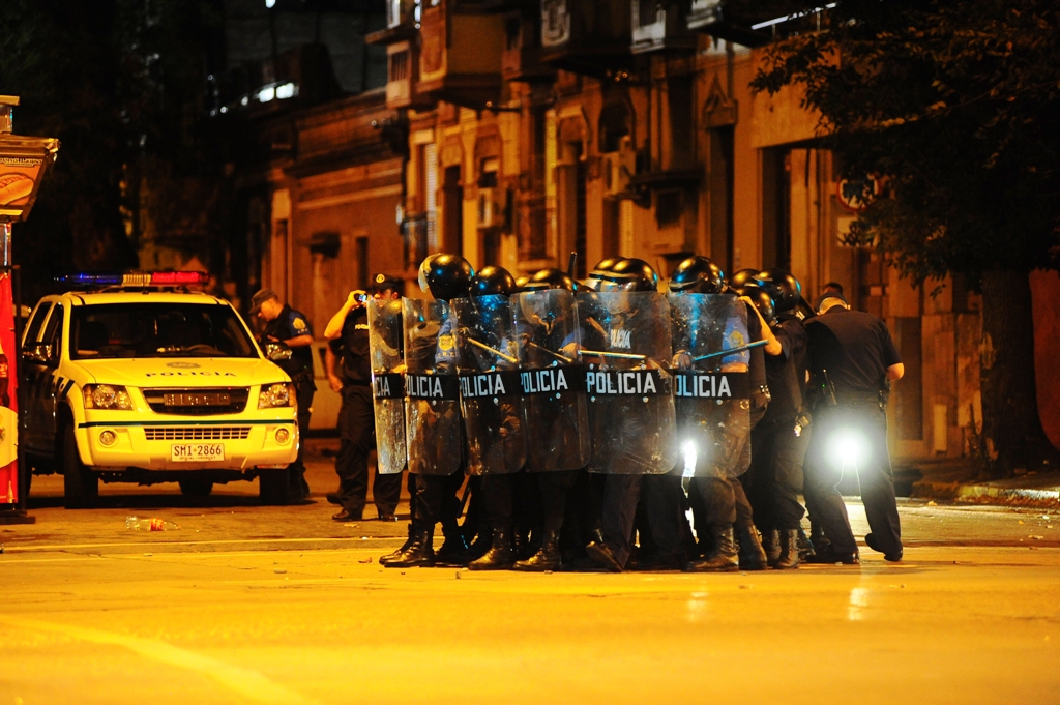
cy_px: 352
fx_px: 5443
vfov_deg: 7.4
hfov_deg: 11.1
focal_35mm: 185
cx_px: 530
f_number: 4.5
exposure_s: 1/25
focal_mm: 185
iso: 3200
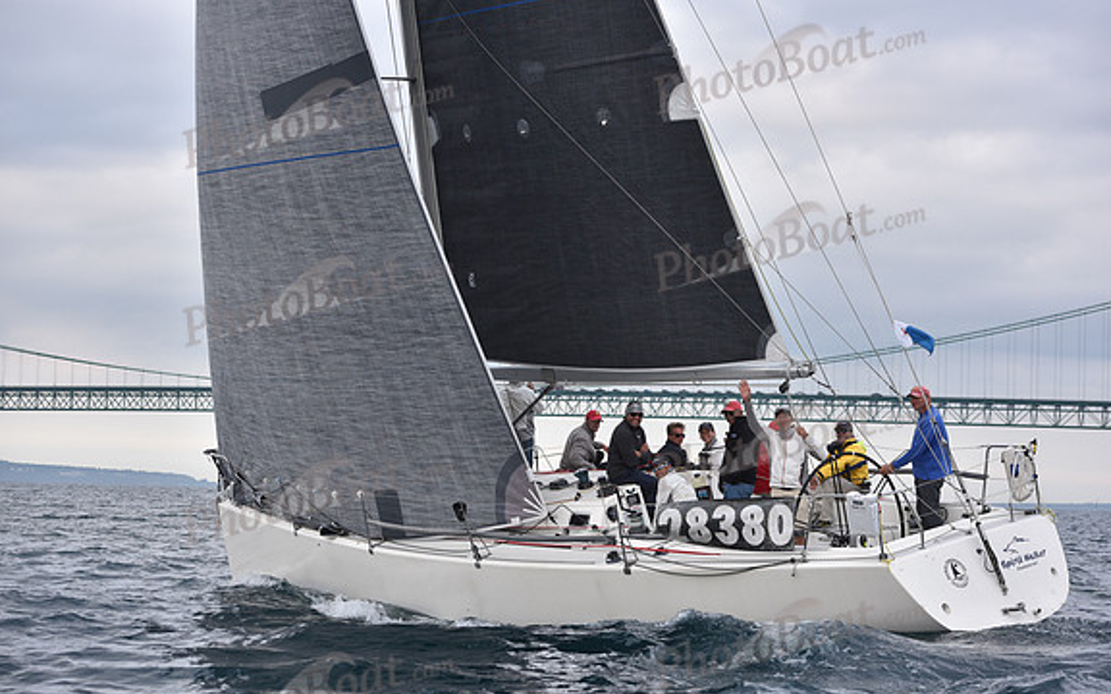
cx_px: 556
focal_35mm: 80
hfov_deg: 25.8
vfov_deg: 16.3
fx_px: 2422
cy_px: 369
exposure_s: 1/800
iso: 400
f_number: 5
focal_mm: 78
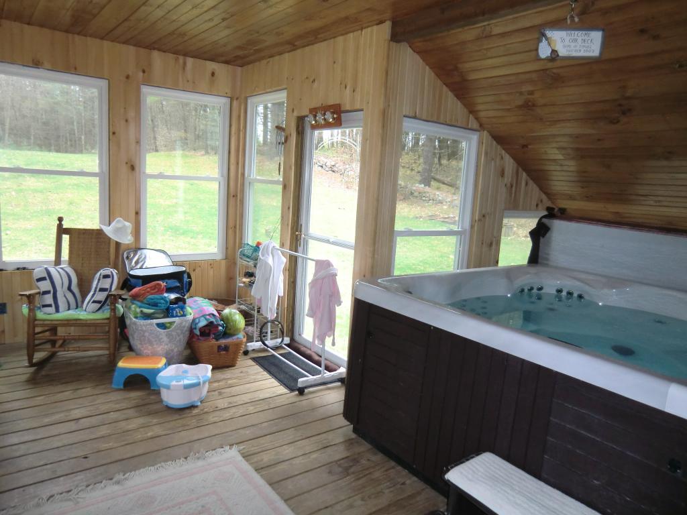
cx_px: 344
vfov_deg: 56.8
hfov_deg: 71.6
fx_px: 476
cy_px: 258
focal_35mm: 24
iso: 320
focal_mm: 4.3
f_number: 3.2
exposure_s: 1/60
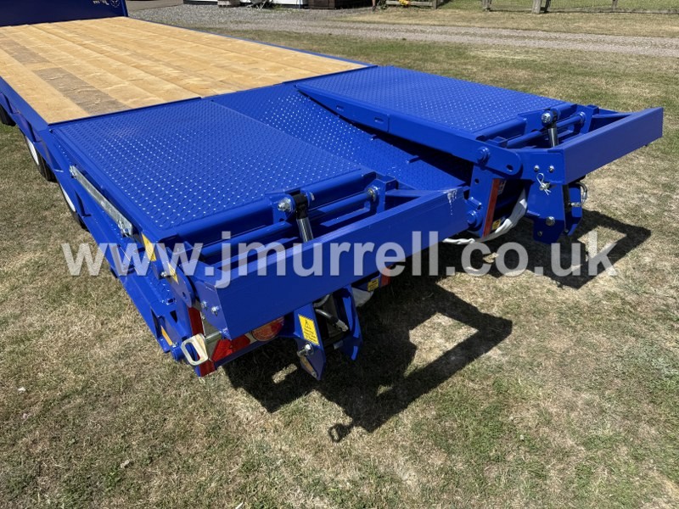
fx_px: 471
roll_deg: +0.3
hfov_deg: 71.6
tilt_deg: -30.8
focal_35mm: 24
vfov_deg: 56.8
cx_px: 340
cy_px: 254
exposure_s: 1/3279
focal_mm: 6.76
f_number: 1.78
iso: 80
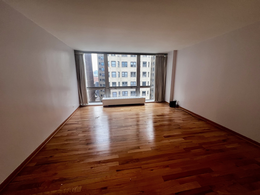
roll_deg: +0.8
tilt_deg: -13.2
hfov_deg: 106.2
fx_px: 98
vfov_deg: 89.9
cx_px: 130
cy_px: 98
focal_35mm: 13
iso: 100
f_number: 1.8
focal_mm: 1.57
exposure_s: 1/120
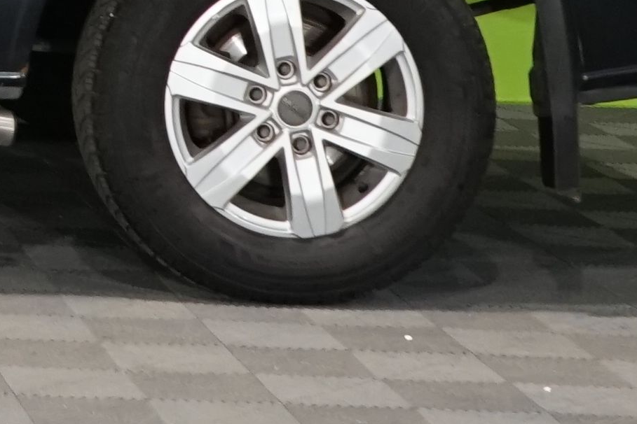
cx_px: -592
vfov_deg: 6.6
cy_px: -633
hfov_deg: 9.7
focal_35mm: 198
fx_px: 3503
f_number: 5.6
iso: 1250
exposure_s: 1/30
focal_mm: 30
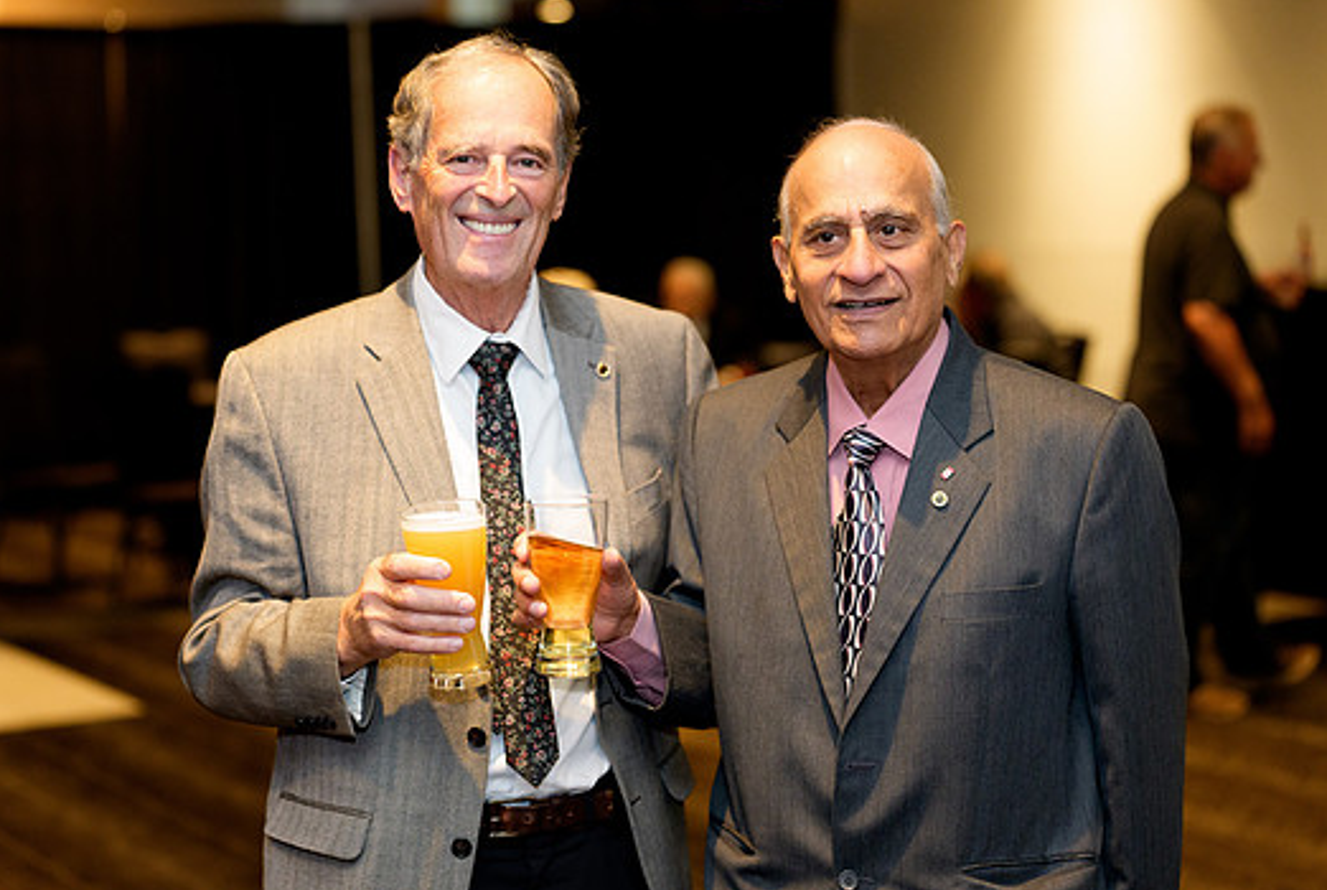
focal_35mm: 75
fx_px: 2769
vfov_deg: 18.2
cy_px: 393
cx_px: 613
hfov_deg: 26.9
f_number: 2
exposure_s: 1/125
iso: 3200
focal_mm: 63
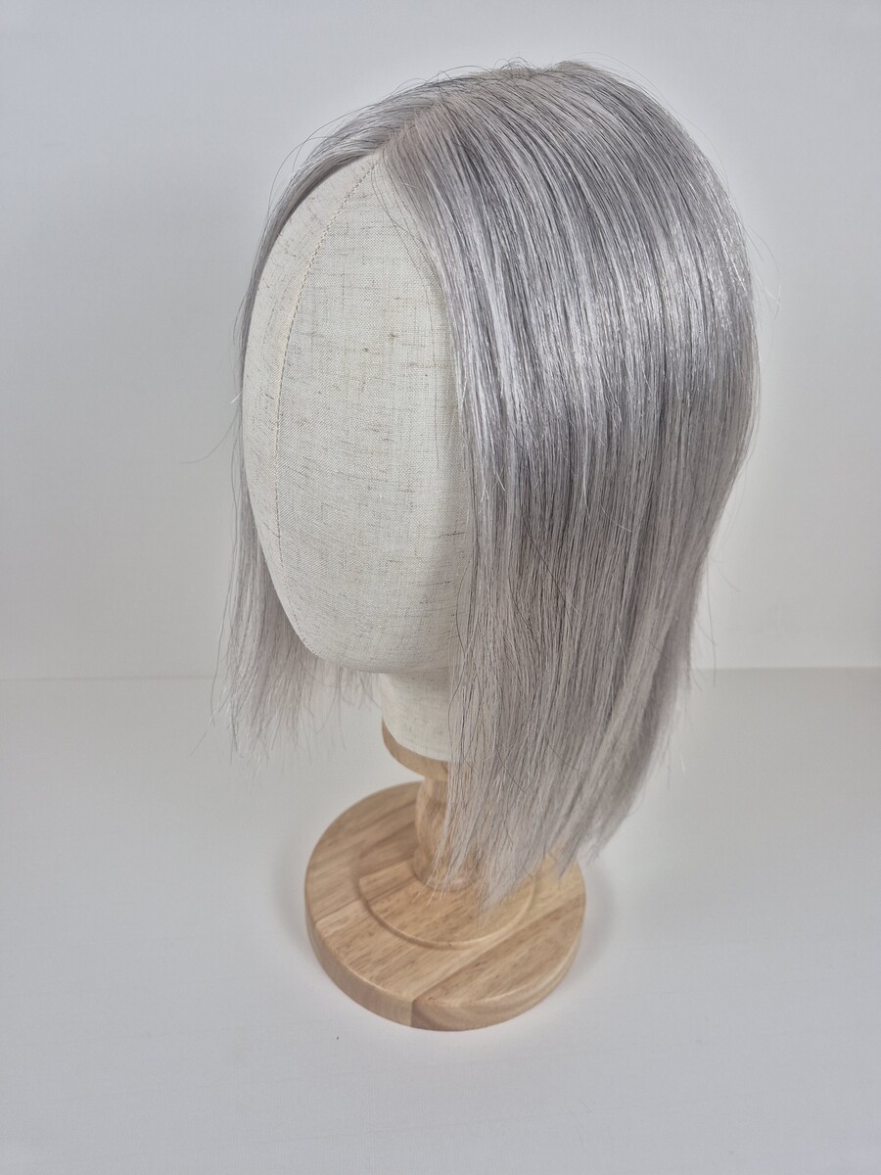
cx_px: 440
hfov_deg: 58.9
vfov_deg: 73.9
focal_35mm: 23
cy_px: 588
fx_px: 780
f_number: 1.8
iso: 80
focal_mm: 5.4
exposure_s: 1/180
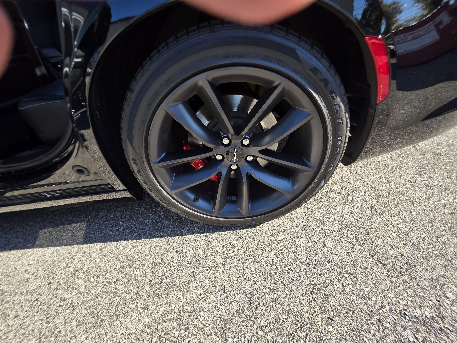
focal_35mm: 13
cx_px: 228
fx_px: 172
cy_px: 172
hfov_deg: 106.2
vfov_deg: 89.9
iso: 40
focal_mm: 2.2
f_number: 1.9
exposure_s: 1/345
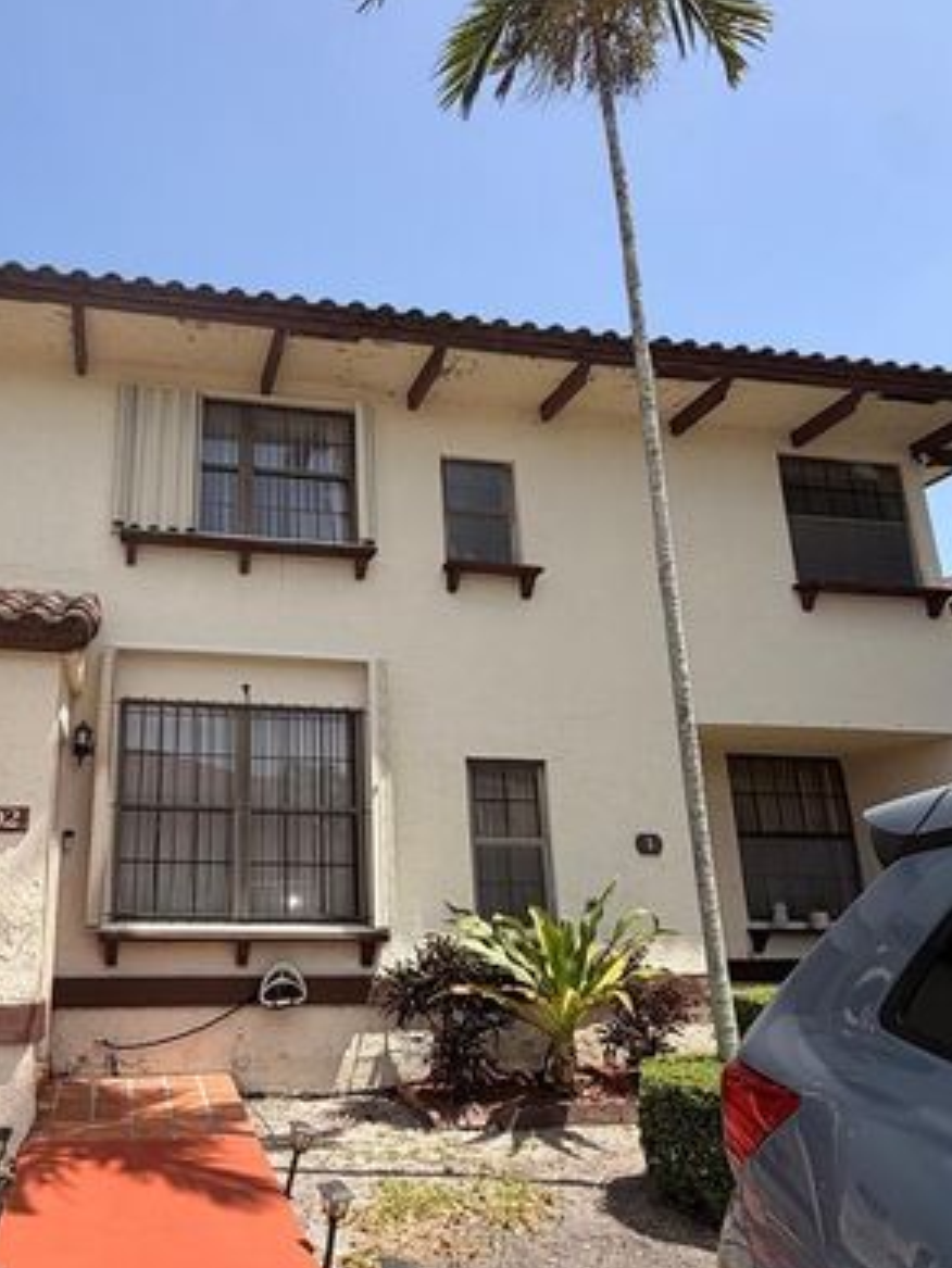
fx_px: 880
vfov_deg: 71.5
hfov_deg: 54.6
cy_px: 660
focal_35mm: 24
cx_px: 258
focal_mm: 2.22
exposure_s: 1/770
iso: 25
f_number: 2.2
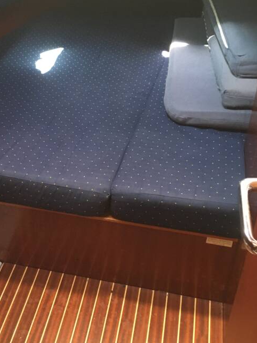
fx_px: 456
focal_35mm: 46
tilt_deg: -36.7
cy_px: 168
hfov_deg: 30.8
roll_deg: +1.7
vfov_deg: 41.3
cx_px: 57
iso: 200
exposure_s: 1/25
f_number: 2.2
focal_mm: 4.15
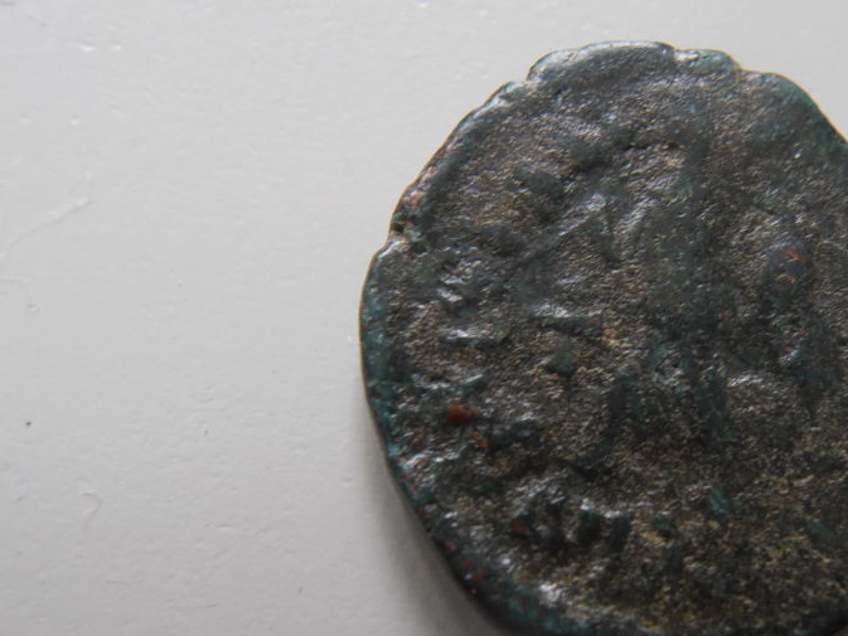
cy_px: 414
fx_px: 1348
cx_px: 564
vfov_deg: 26.4
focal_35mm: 55
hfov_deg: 34.6
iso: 125
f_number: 3.9
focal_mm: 6.61
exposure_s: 1/30
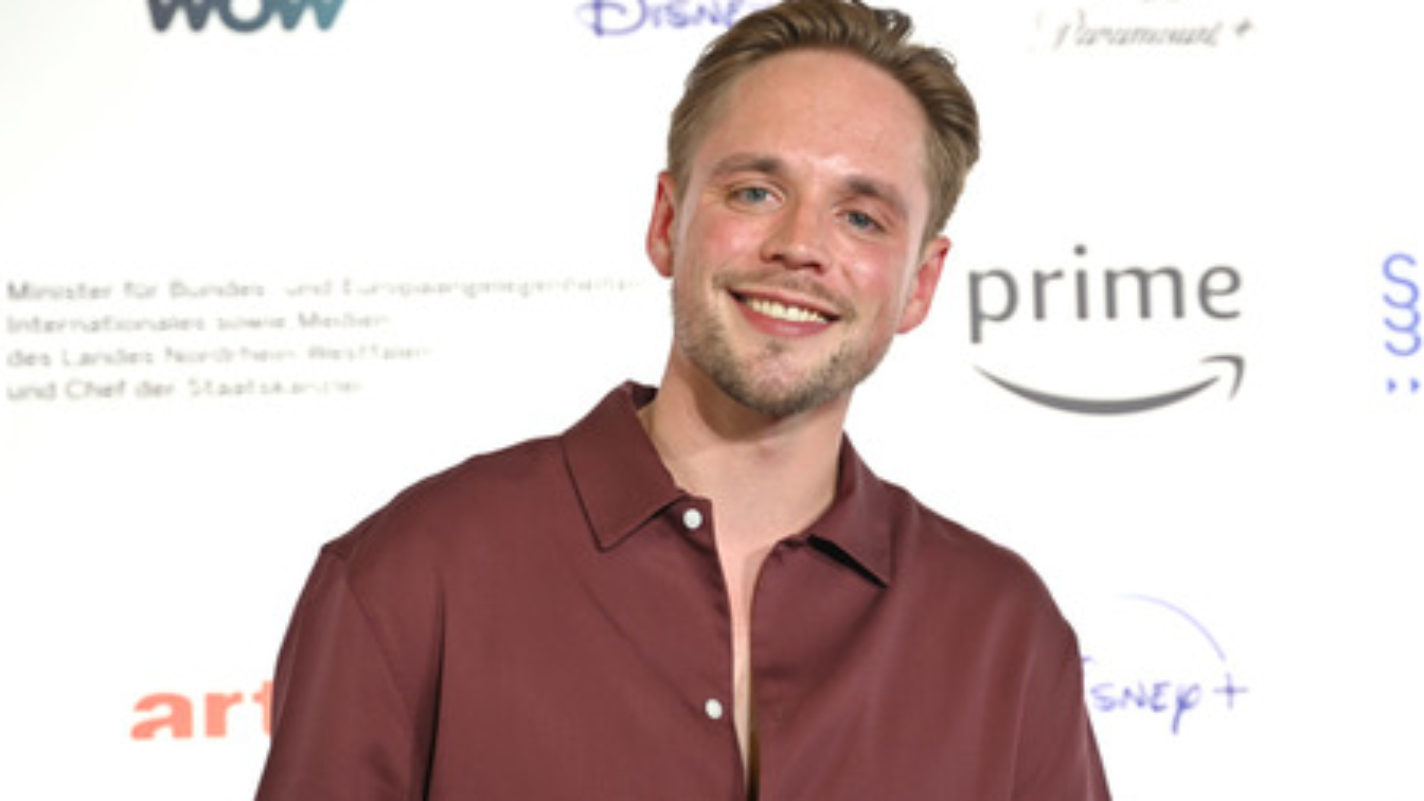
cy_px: 407
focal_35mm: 79
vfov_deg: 15.3
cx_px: 710
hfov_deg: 26.8
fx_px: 2983
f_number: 2.8
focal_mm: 75
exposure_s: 1/320
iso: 500
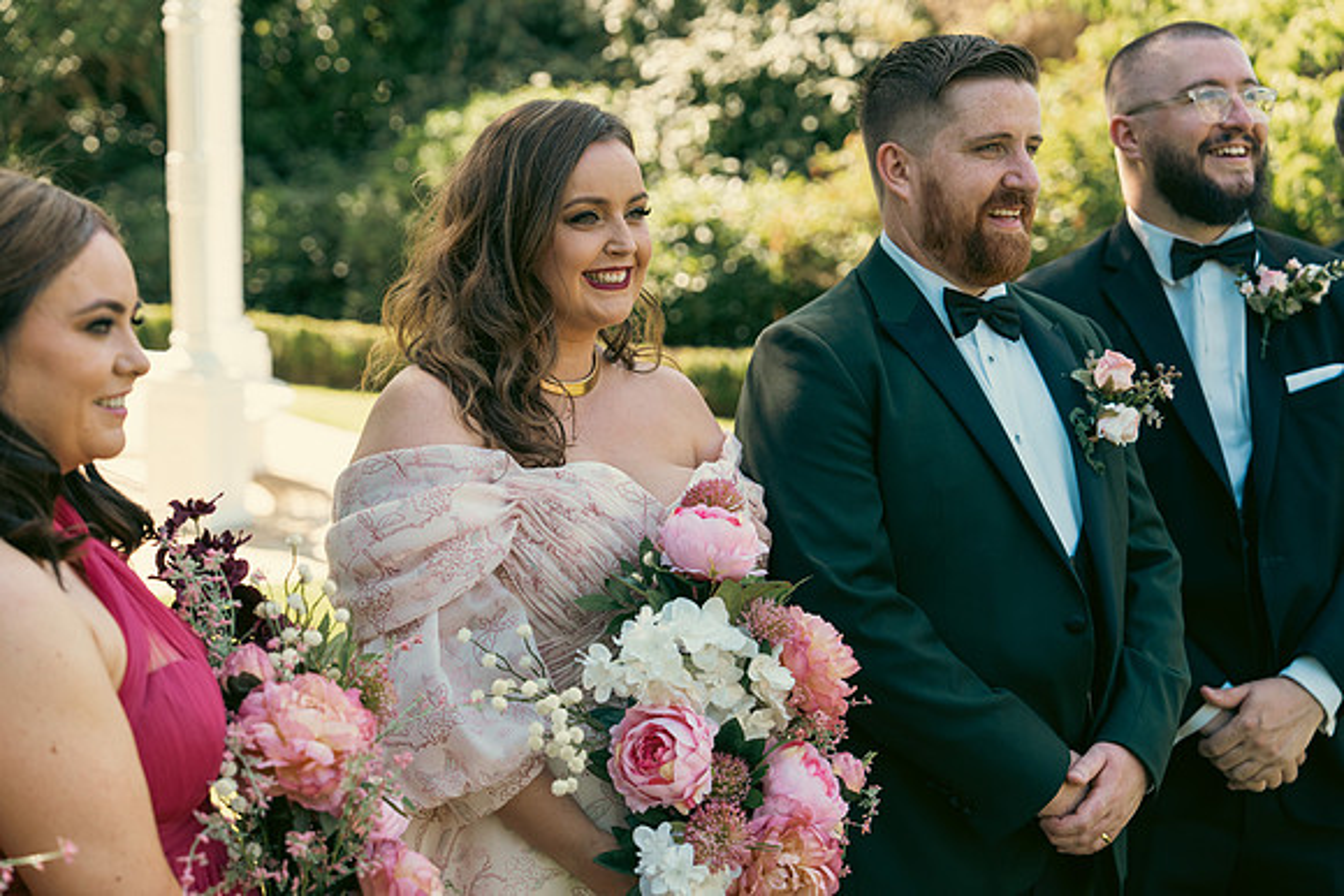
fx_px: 2614
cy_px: 448
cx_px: 672
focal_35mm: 70
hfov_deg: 28.8
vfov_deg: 19.5
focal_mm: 70
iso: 500
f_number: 3.5
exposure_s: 1/800
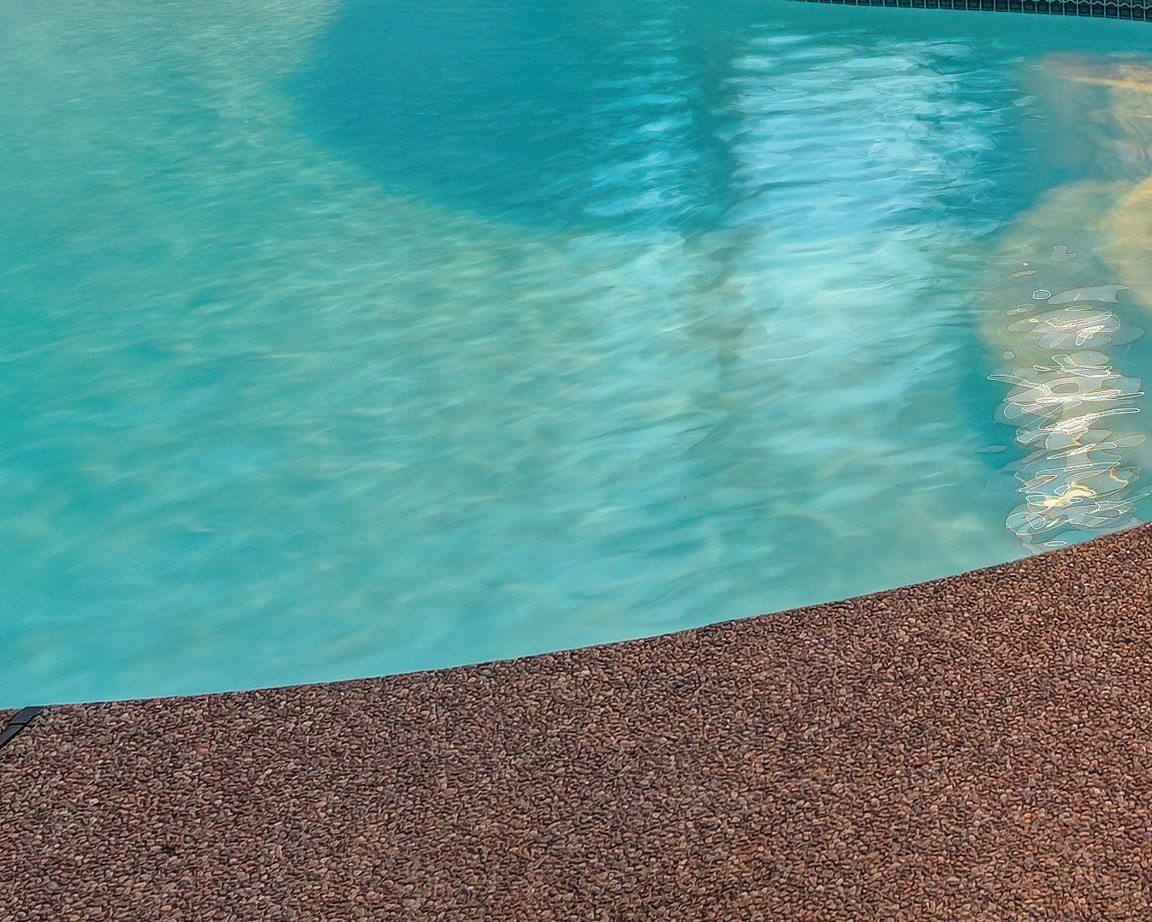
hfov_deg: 28.7
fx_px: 2012
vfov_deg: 22.2
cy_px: -382
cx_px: 1292
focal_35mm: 59
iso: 500
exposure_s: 1/10
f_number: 4
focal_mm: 14
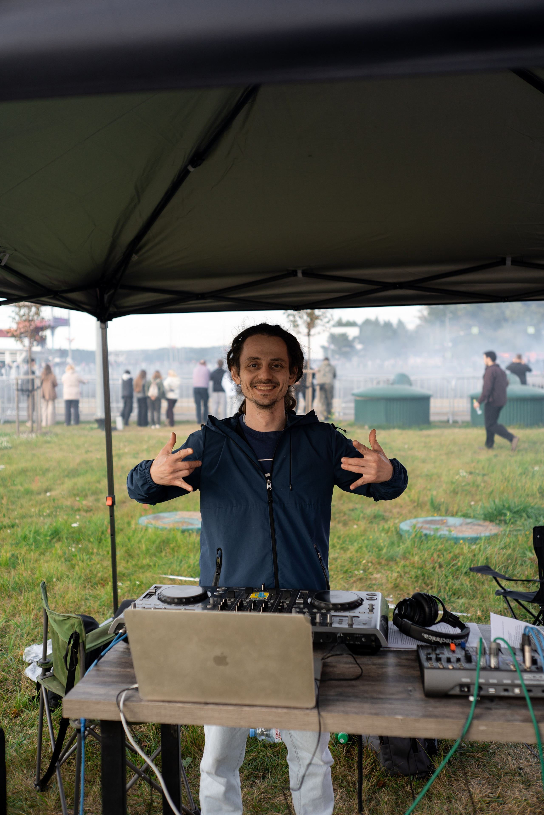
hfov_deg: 37.9
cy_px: 408
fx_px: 793
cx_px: 272
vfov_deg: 54.4
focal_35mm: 35
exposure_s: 1/320
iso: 100
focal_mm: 35
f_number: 2.5
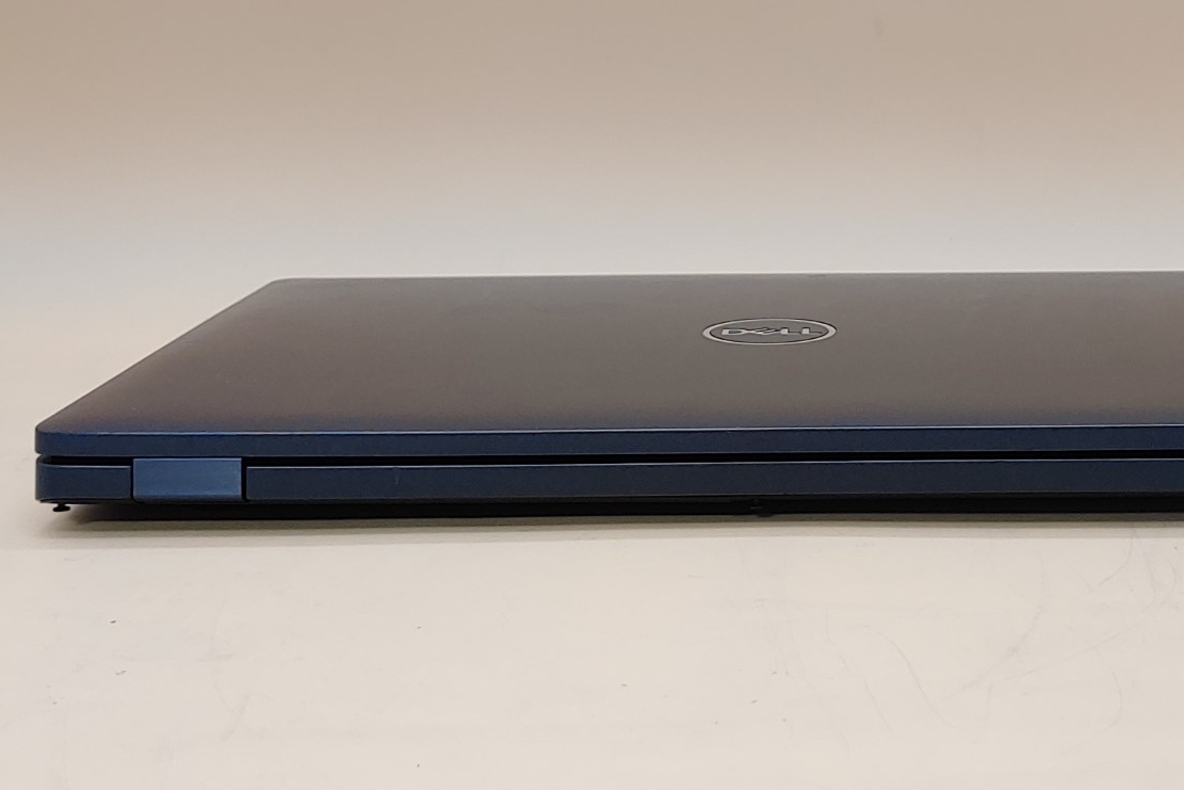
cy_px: 254
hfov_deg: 32.2
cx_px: 761
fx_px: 2039
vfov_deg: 21.8
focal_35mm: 62
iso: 50
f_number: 1.8
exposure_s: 1/60
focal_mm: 4.36
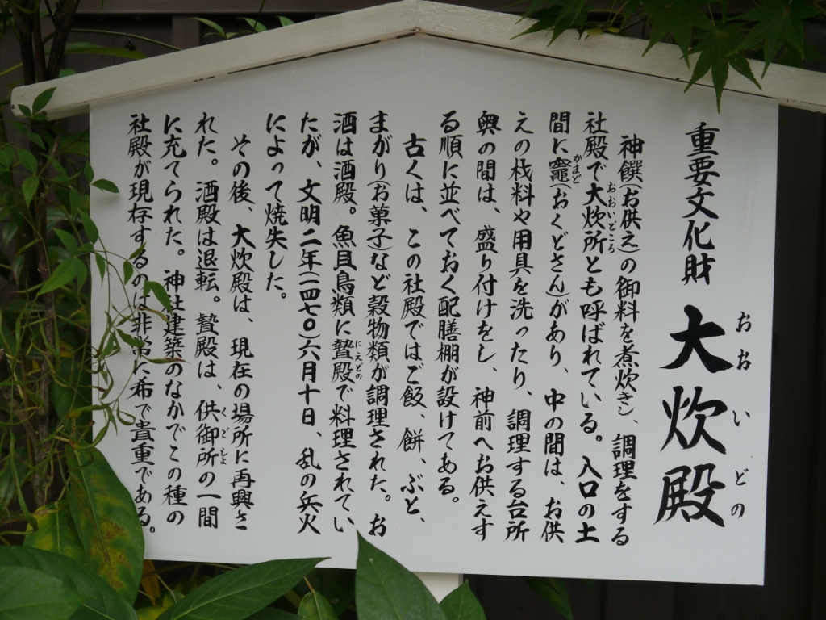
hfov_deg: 38.2
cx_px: 413
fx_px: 1193
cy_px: 310
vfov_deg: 29.1
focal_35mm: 50
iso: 160
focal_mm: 25
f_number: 5.6
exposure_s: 1/160
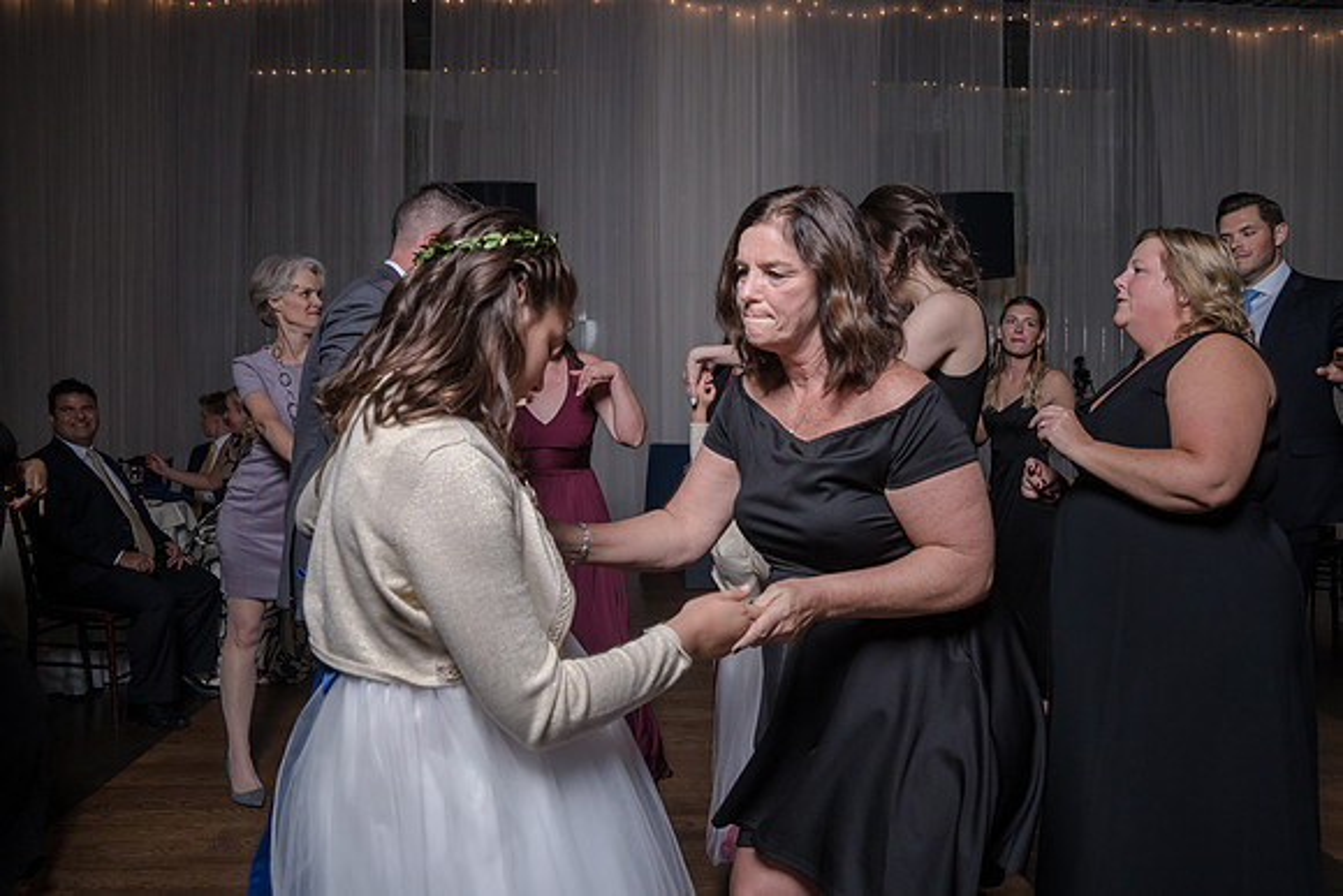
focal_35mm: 26
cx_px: 672
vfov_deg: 50.0
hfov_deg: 69.9
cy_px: 448
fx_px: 962
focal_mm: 24
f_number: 5.6
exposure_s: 1/100
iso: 2000
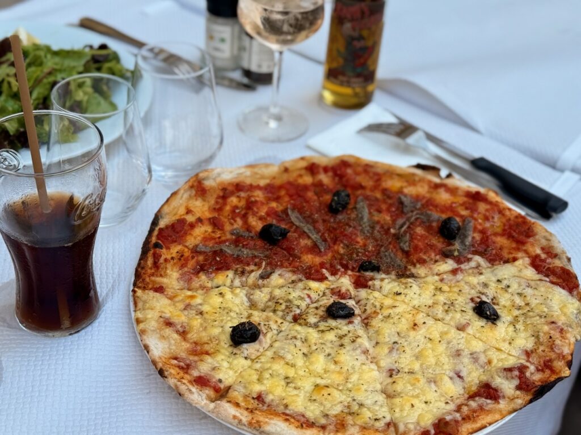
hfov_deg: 39.7
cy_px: 218
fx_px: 806
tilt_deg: -38.2
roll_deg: -3.5
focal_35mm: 48
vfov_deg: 30.3
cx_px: 290
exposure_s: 1/1429
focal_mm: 6.76
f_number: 1.78
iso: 80
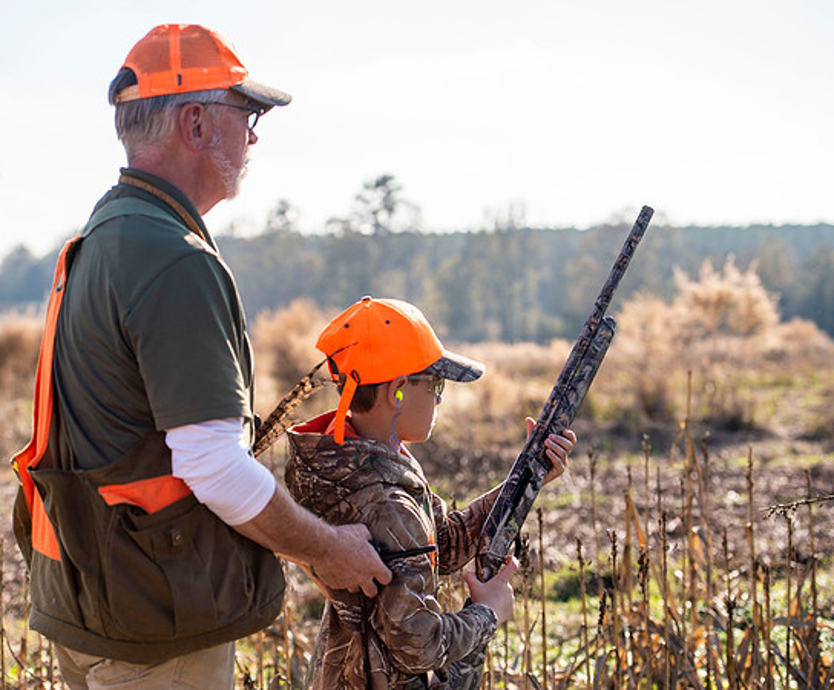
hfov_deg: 23.1
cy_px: 341
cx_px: 337
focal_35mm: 81
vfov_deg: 19.2
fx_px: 2036
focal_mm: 70
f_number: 4
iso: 200
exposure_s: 1/1600
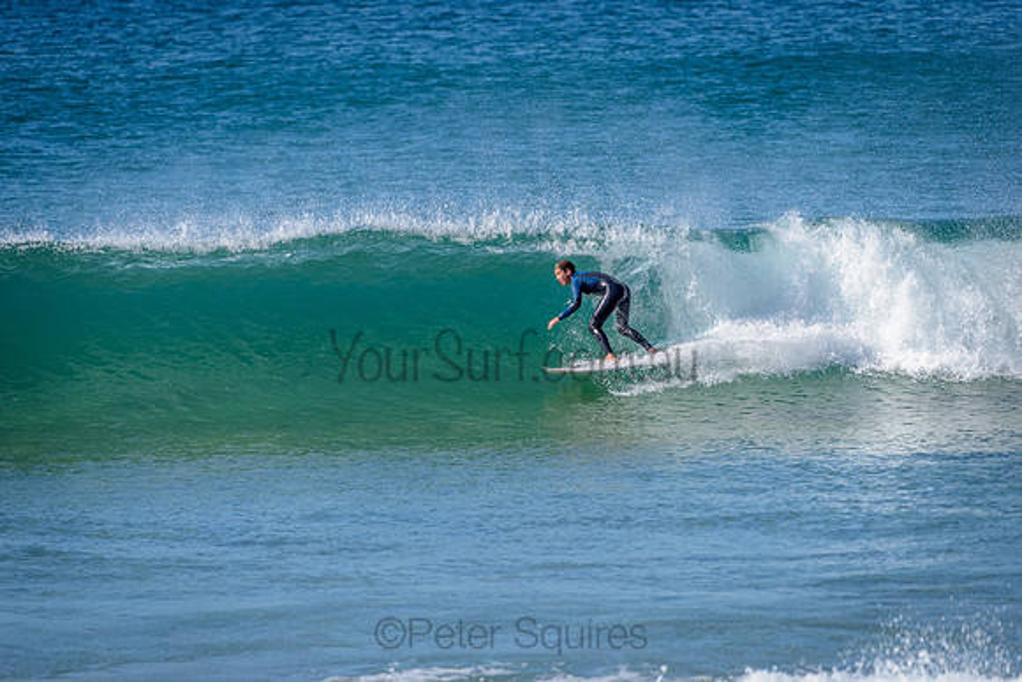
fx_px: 14197
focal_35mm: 500
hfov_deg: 4.1
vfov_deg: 2.8
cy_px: 341
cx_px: 511
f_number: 5.6
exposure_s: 1/2000
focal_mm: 500
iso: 200
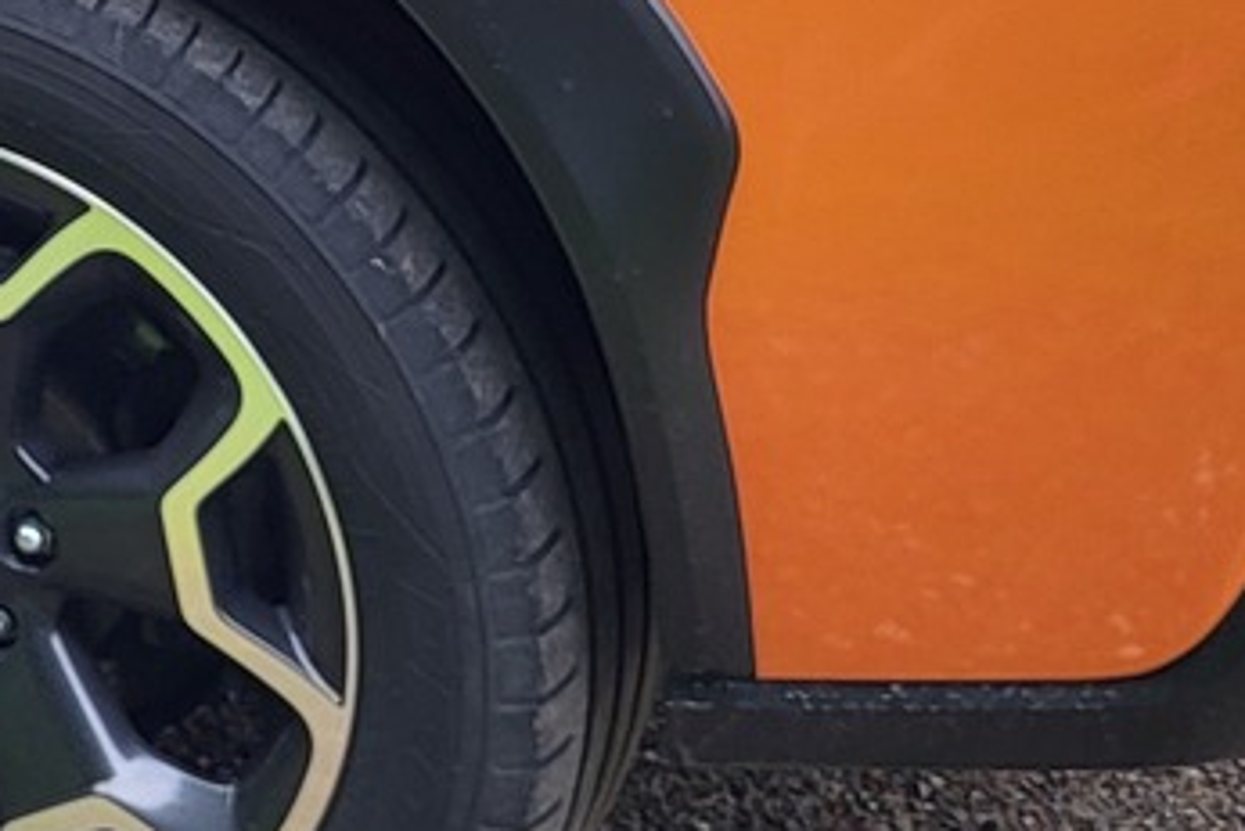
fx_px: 4325
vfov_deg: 10.7
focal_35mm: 125
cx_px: -594
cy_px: -335
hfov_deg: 15.2
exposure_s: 1/251
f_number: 1.8
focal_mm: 5.4
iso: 40
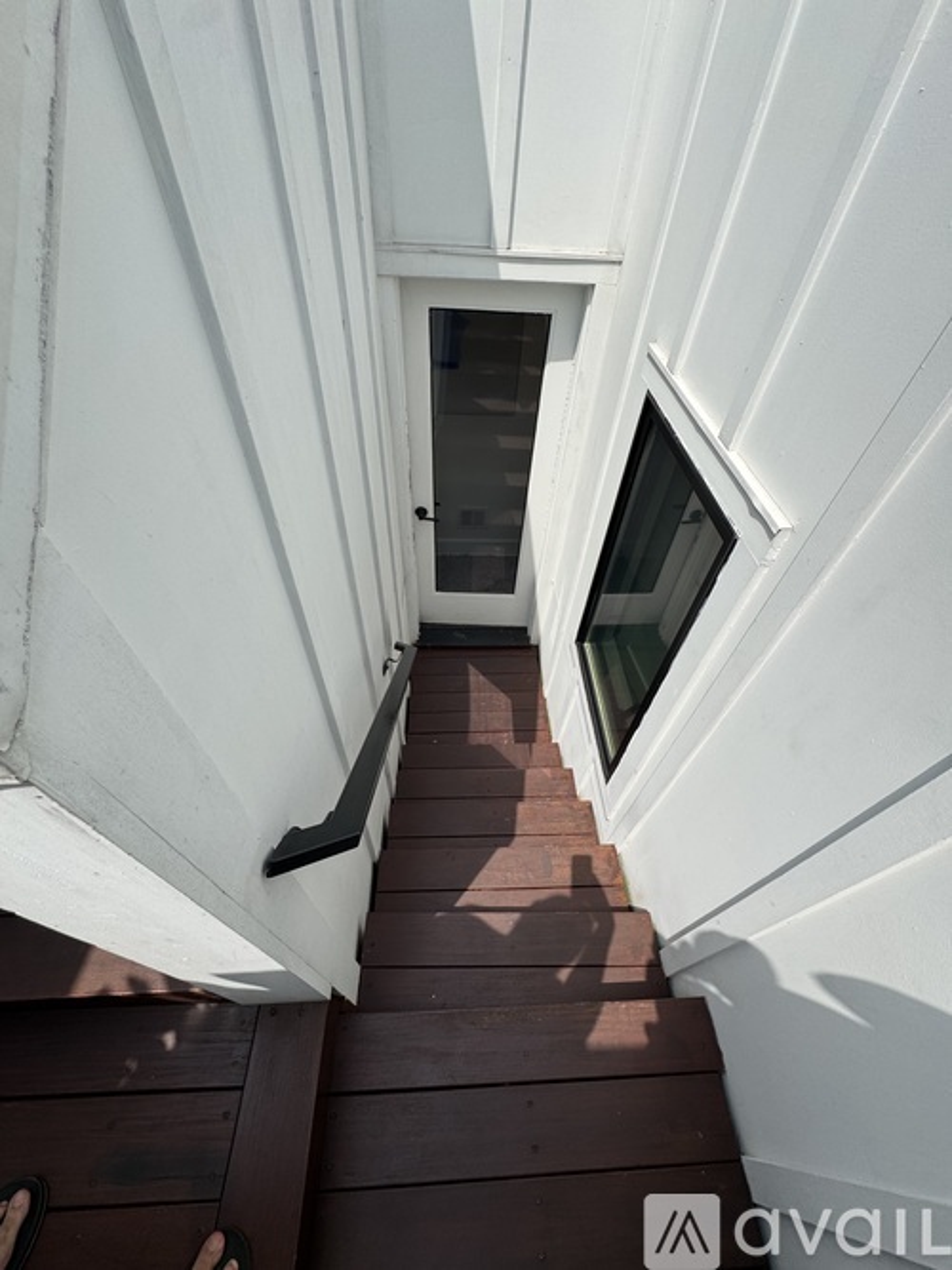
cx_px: 476
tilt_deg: -49.2
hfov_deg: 85.7
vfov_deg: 102.1
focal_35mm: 14
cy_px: 635
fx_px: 514
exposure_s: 1/2028
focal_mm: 2.22
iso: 50
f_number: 2.2
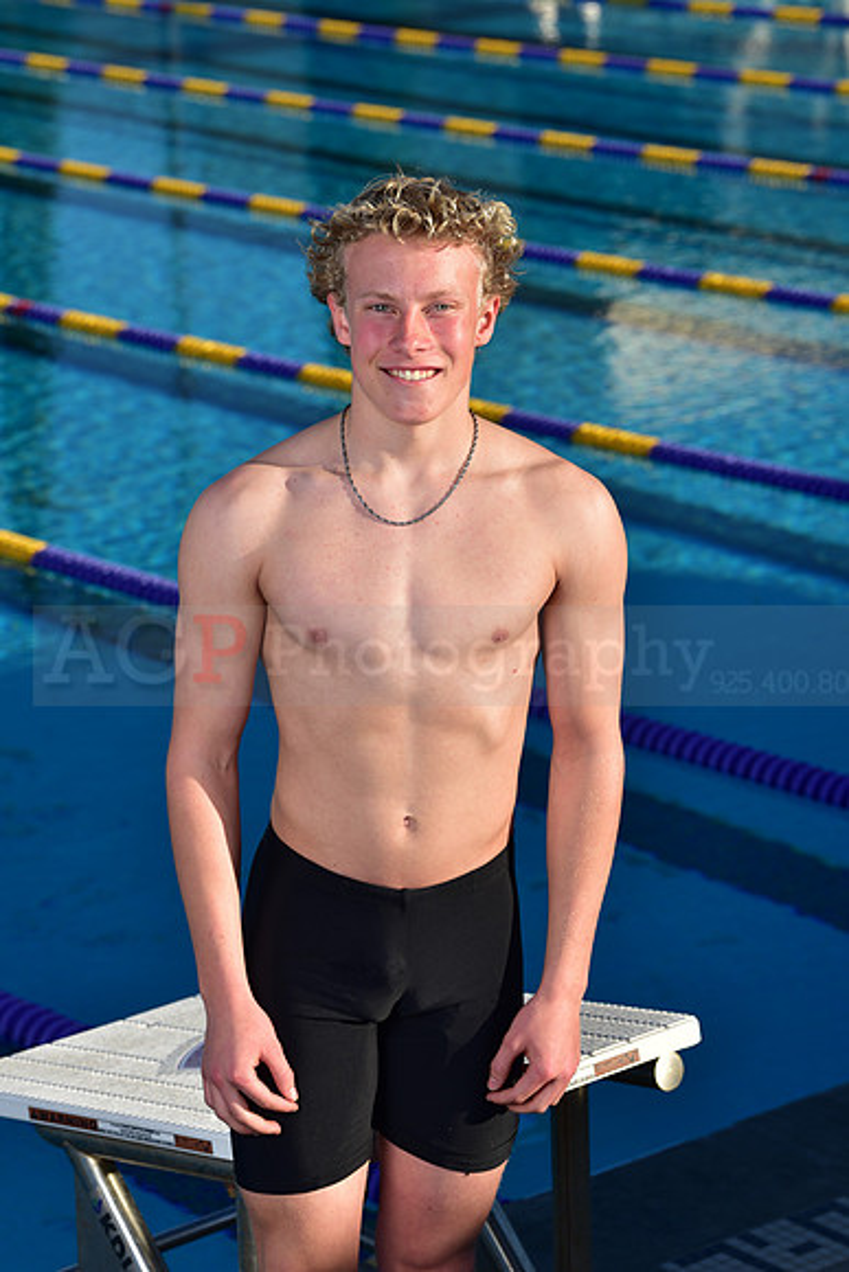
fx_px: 3889
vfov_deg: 18.6
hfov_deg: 12.5
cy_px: 636
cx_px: 424
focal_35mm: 110
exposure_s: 1/250
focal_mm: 110
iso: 64
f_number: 7.1
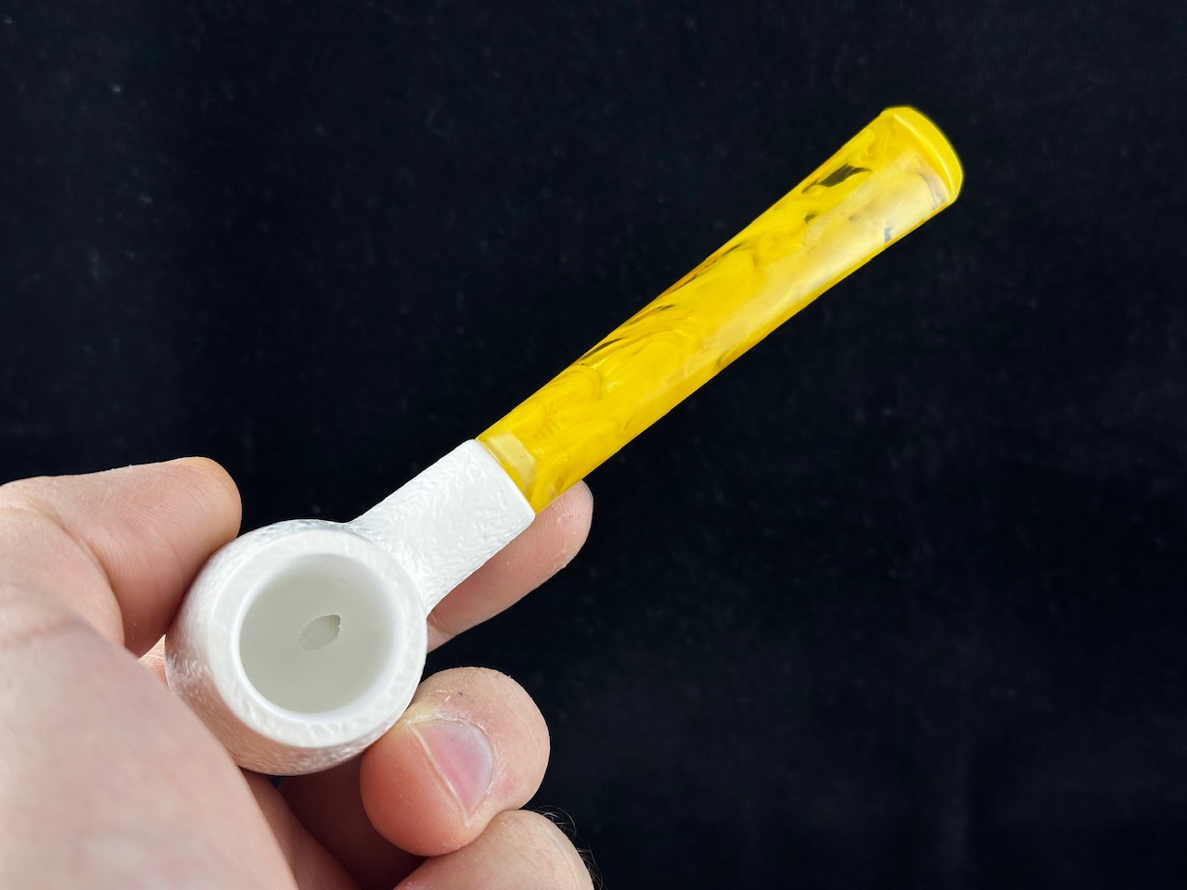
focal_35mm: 48
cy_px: 445
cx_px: 594
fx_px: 1646
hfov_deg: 39.7
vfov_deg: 30.3
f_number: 1.78
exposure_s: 1/242
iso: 50
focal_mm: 6.86
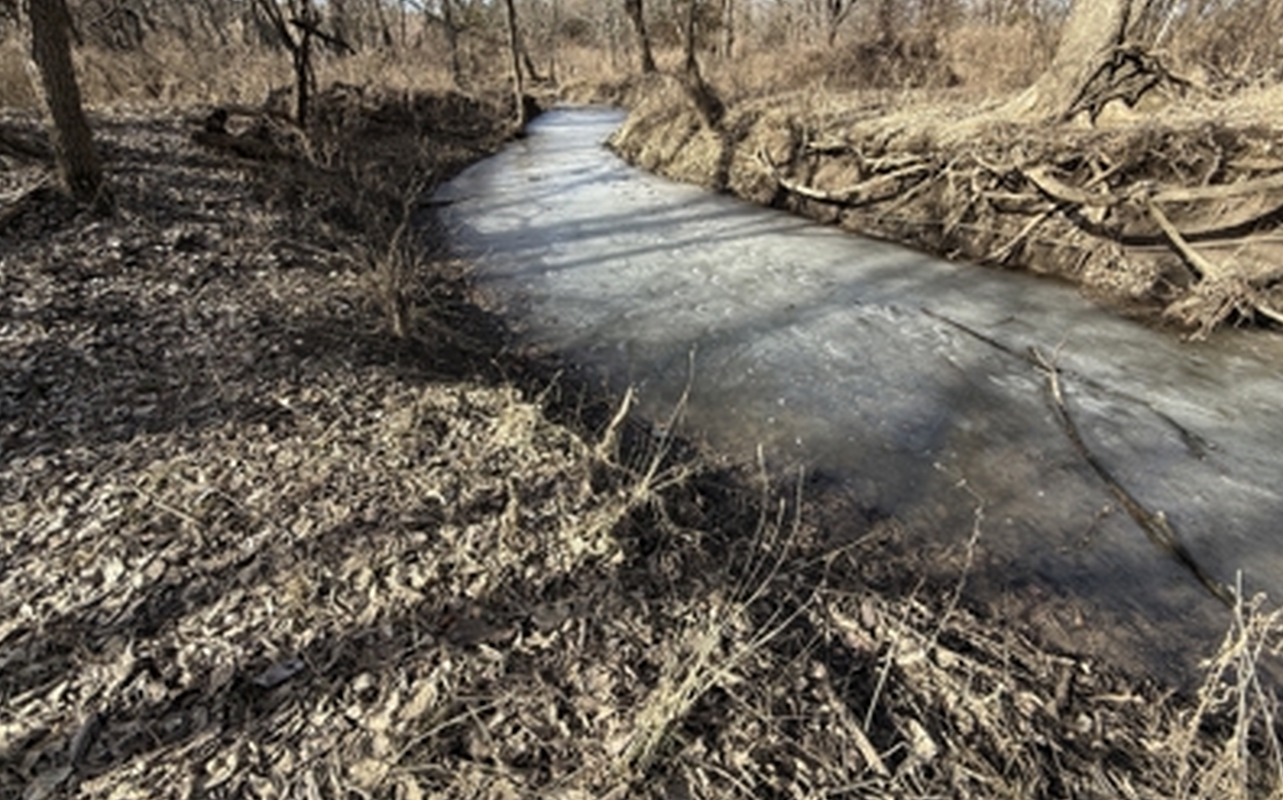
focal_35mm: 15
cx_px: 642
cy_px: 317
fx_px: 524
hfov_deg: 101.5
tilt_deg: -26.2
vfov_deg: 73.8
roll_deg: +2.0
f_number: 2.2
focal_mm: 2.22
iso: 50
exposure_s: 1/439
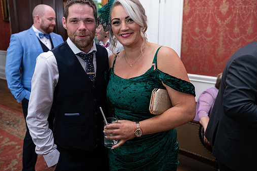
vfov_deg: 42.2
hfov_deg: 60.3
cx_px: 127
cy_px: 73
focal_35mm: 31
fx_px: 221
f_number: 3.5
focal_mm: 27
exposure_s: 1/160
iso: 800
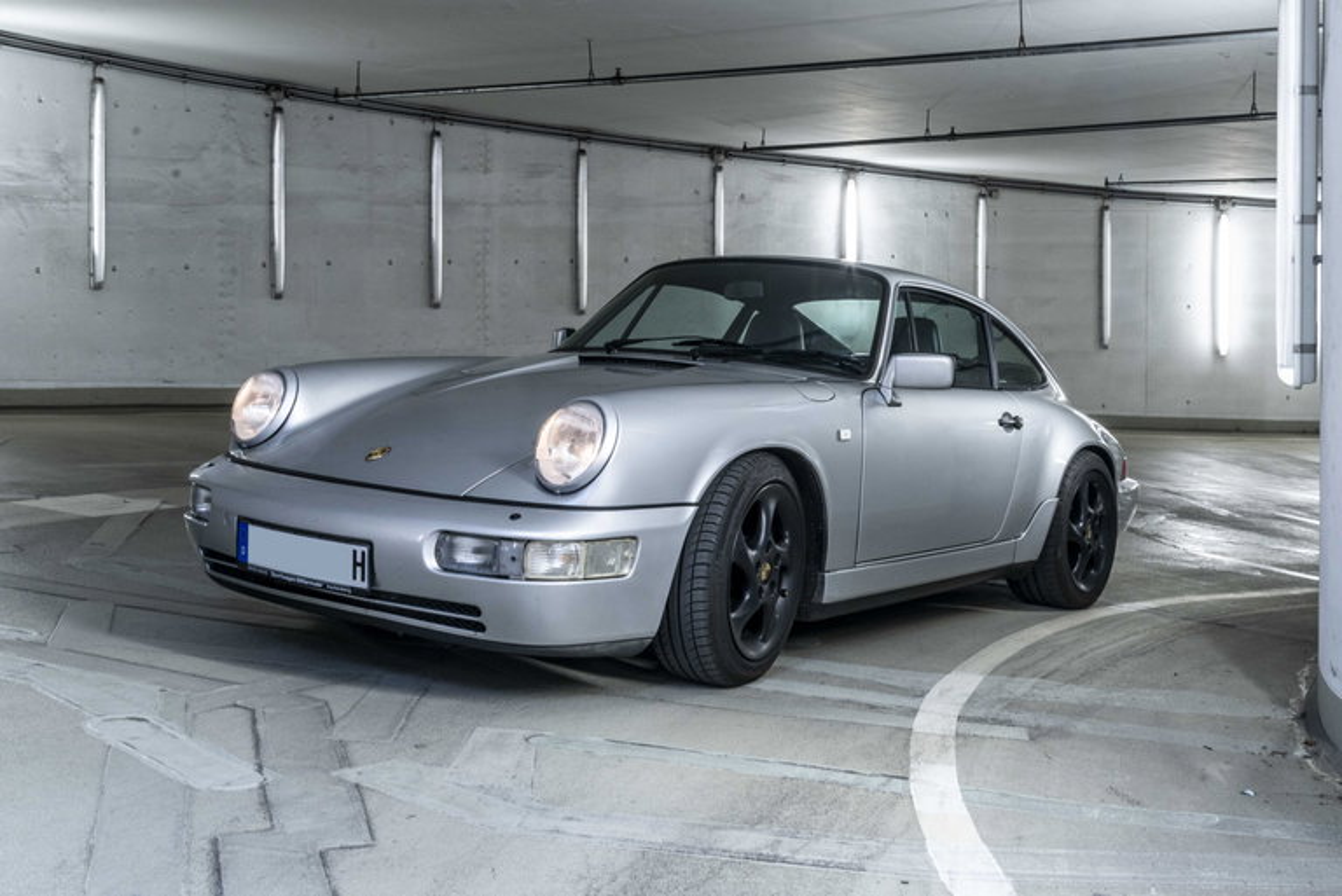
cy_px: 448
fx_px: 1119
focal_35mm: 30
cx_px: 671
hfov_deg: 61.9
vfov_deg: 43.7
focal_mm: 30
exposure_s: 1/2.5
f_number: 14
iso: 320
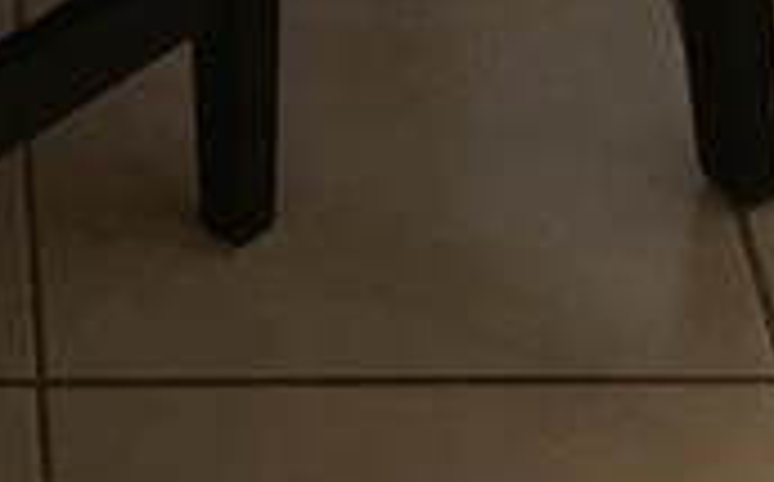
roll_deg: +1.2
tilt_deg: -12.7
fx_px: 4529
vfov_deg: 5.2
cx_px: -243
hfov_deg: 9.6
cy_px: -1662
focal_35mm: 215
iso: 32
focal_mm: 4.15
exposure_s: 1/40
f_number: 2.2
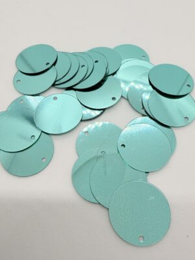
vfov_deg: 67.3
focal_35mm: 26
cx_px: 98
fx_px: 195
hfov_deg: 53.1
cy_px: 130
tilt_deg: -53.5
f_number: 2.2
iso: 40
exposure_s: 1/164
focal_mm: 2.22
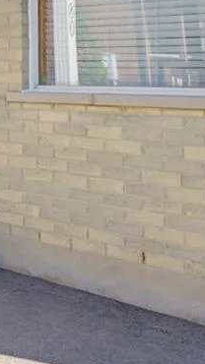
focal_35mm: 61
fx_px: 586
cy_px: 73
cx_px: -147
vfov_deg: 33.6
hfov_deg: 16.9
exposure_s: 1/80
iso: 500
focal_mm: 20.9
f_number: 11
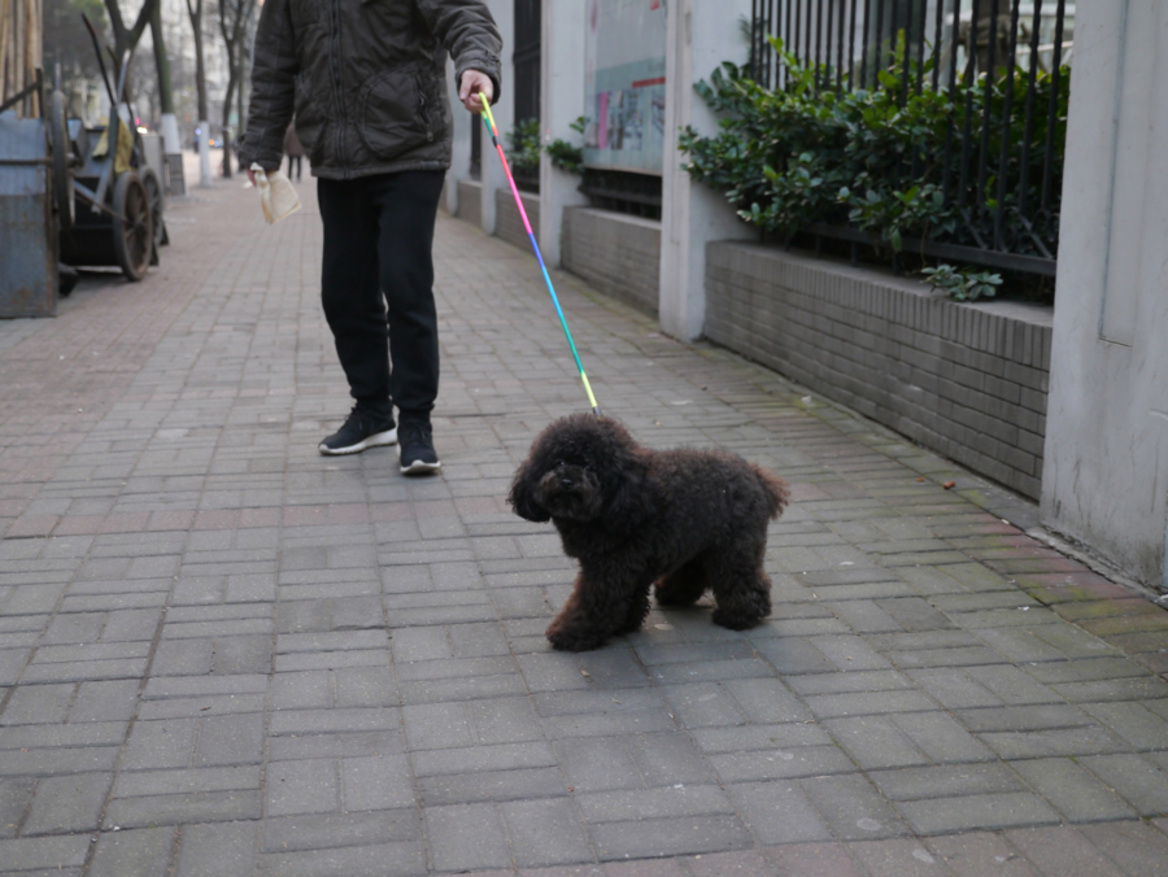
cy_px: 438
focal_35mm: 48
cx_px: 584
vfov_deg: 30.3
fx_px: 1620
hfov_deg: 39.6
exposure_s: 1/125
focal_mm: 24
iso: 400
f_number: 2.8
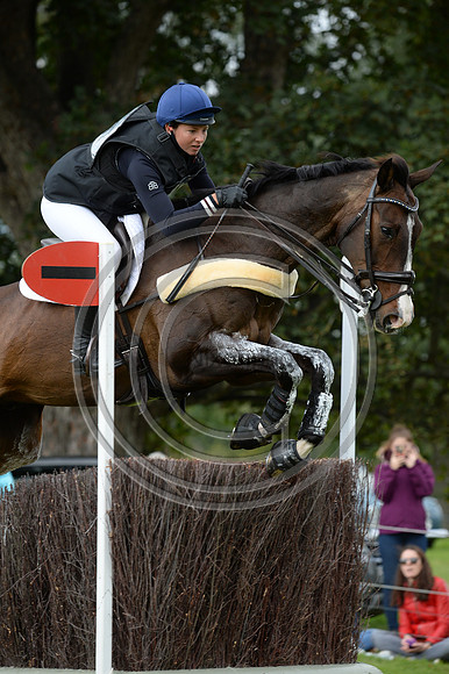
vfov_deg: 8.2
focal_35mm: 250
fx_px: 4682
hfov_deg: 5.5
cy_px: 337
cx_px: 224
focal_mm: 250
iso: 800
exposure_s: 1/1000
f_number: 5.6
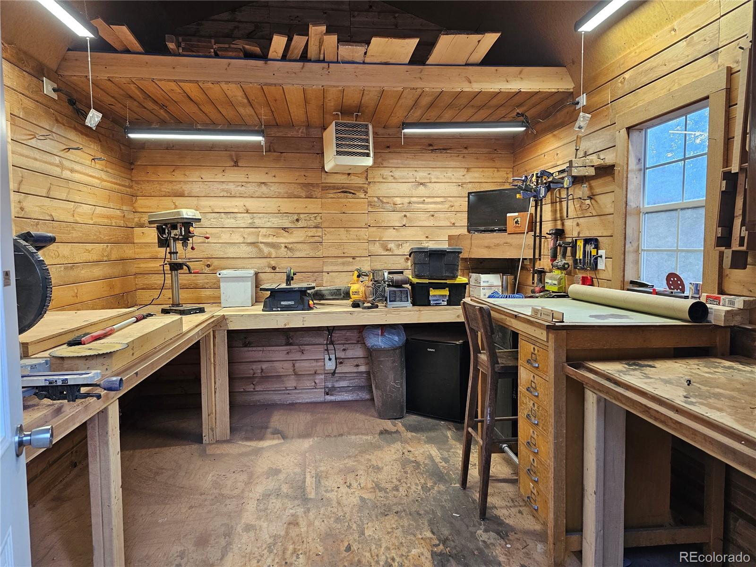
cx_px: 378
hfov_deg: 73.9
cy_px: 284
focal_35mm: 23
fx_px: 502
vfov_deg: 58.9
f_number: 1.7
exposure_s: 1/120
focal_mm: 6.3
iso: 200
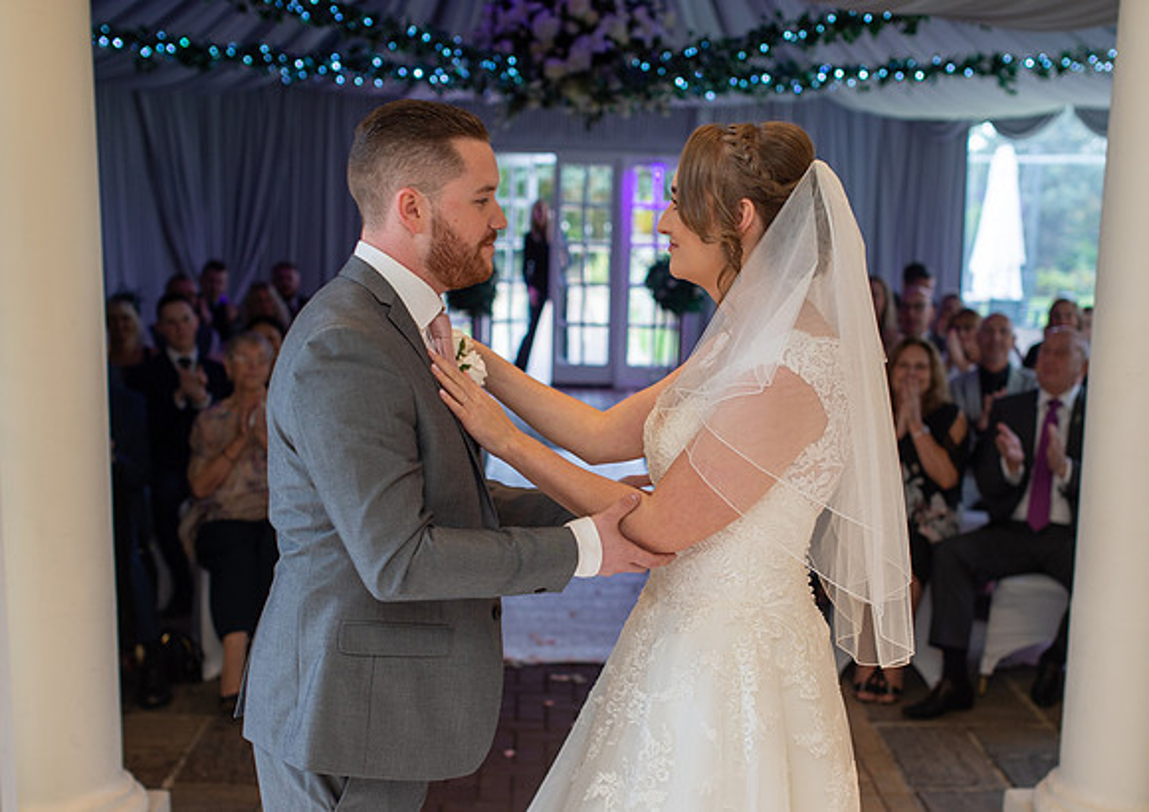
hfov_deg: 37.6
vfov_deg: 27.0
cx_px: 621
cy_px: 503
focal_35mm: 52
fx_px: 1687
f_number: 2.5
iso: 200
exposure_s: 1/125
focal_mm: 35
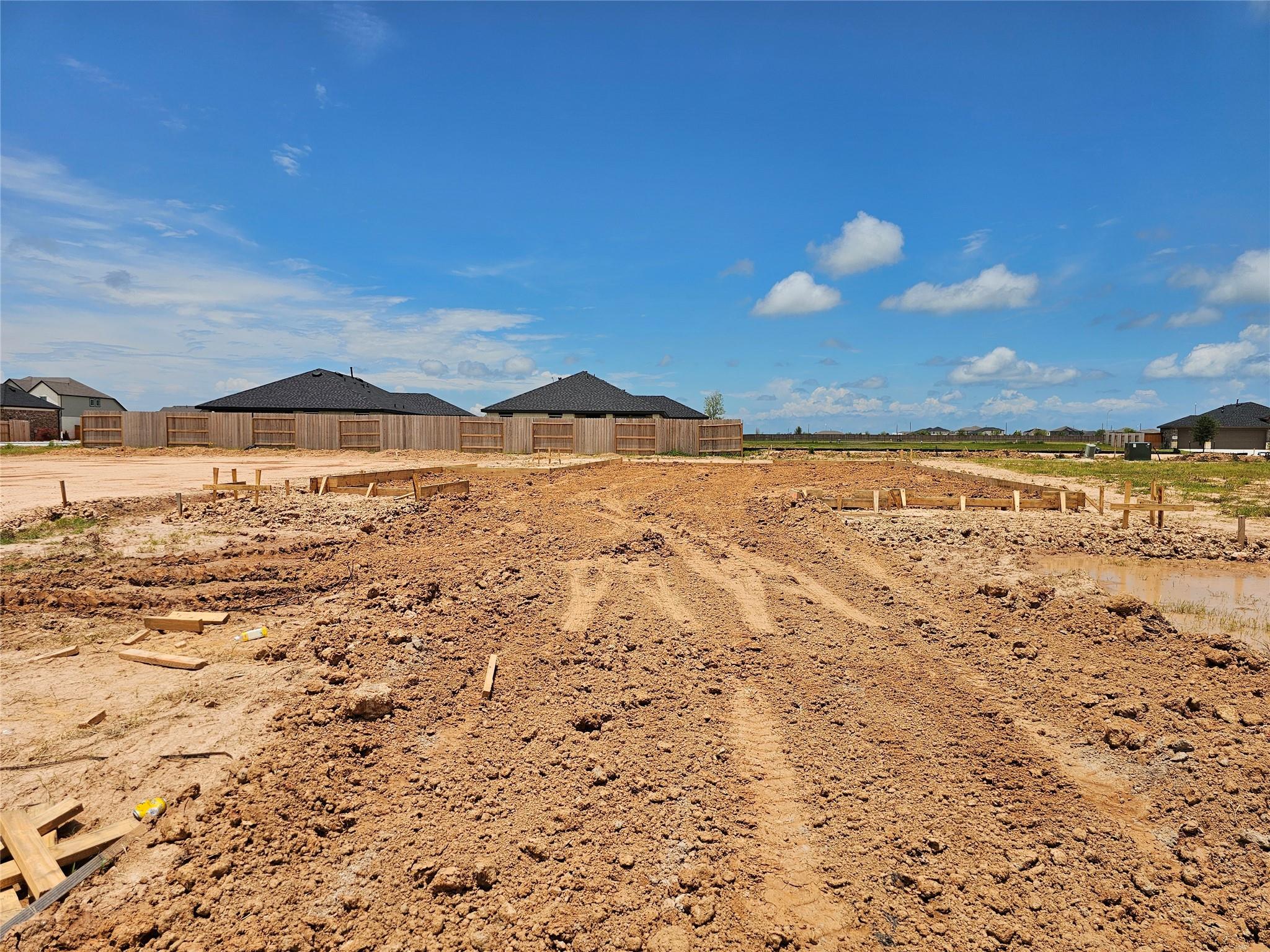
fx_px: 844
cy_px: 476
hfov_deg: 73.9
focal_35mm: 23
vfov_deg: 58.9
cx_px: 635
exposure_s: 1/1538
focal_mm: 6.3
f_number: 1.7
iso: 10
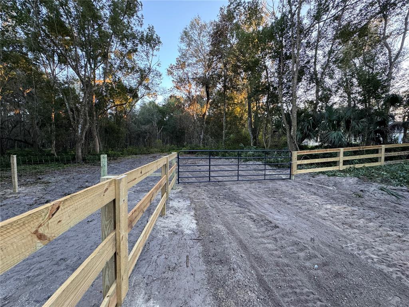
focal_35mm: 14
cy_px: 154
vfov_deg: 85.7
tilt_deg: -2.2
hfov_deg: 102.1
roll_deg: +0.1
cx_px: 204
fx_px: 165
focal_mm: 2.22
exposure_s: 1/99
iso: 200
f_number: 2.2
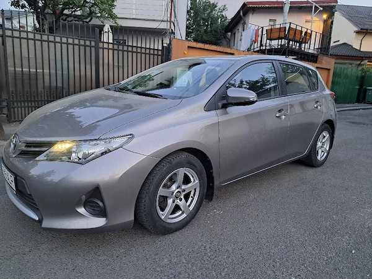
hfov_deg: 71.6
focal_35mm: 24
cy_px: 140
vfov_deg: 56.8
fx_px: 258
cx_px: 186
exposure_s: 1/33
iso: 400
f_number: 1.8
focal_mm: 5.23
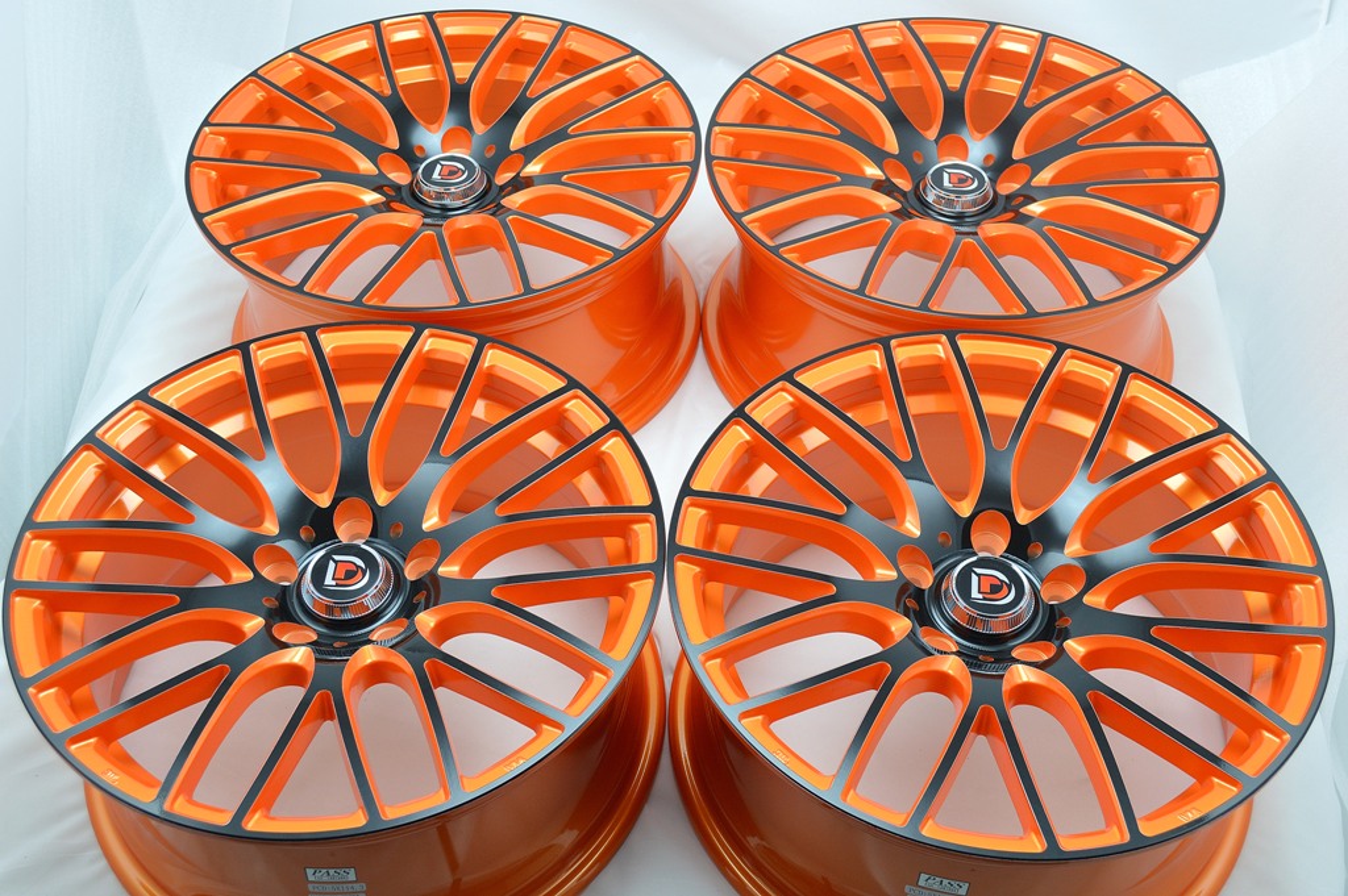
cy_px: 448
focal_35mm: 44
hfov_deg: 45.0
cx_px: 674
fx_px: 1627
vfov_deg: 30.8
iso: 400
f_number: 6.3
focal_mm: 29
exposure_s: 1/60
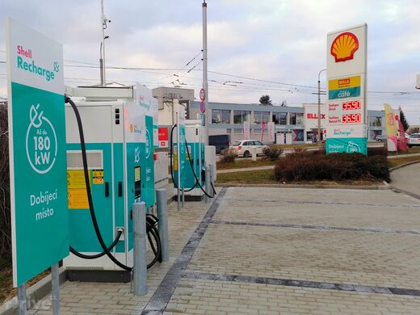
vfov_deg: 42.9
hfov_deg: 55.4
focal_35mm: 33
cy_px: 158
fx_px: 400
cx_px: 210
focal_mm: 5.3
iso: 100
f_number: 1.8
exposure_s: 3
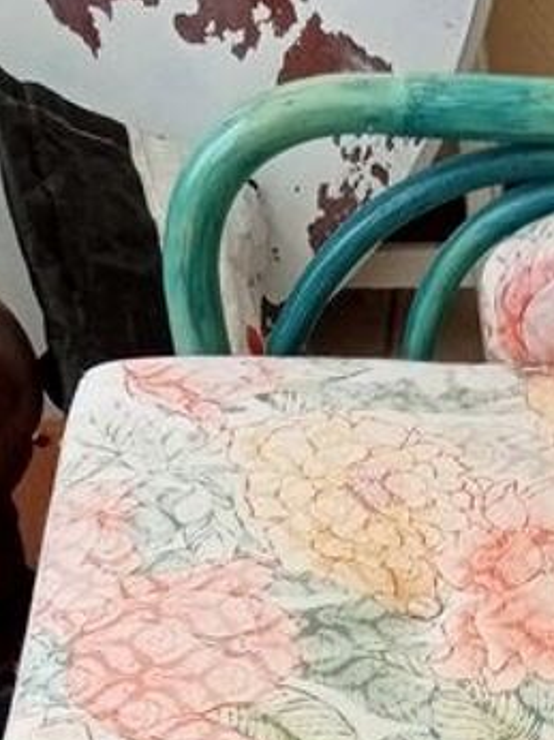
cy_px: 1169
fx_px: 2307
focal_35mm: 108
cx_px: 896
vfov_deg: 16.3
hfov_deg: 12.8
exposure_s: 1/50
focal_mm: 3.46
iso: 113
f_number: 2.2
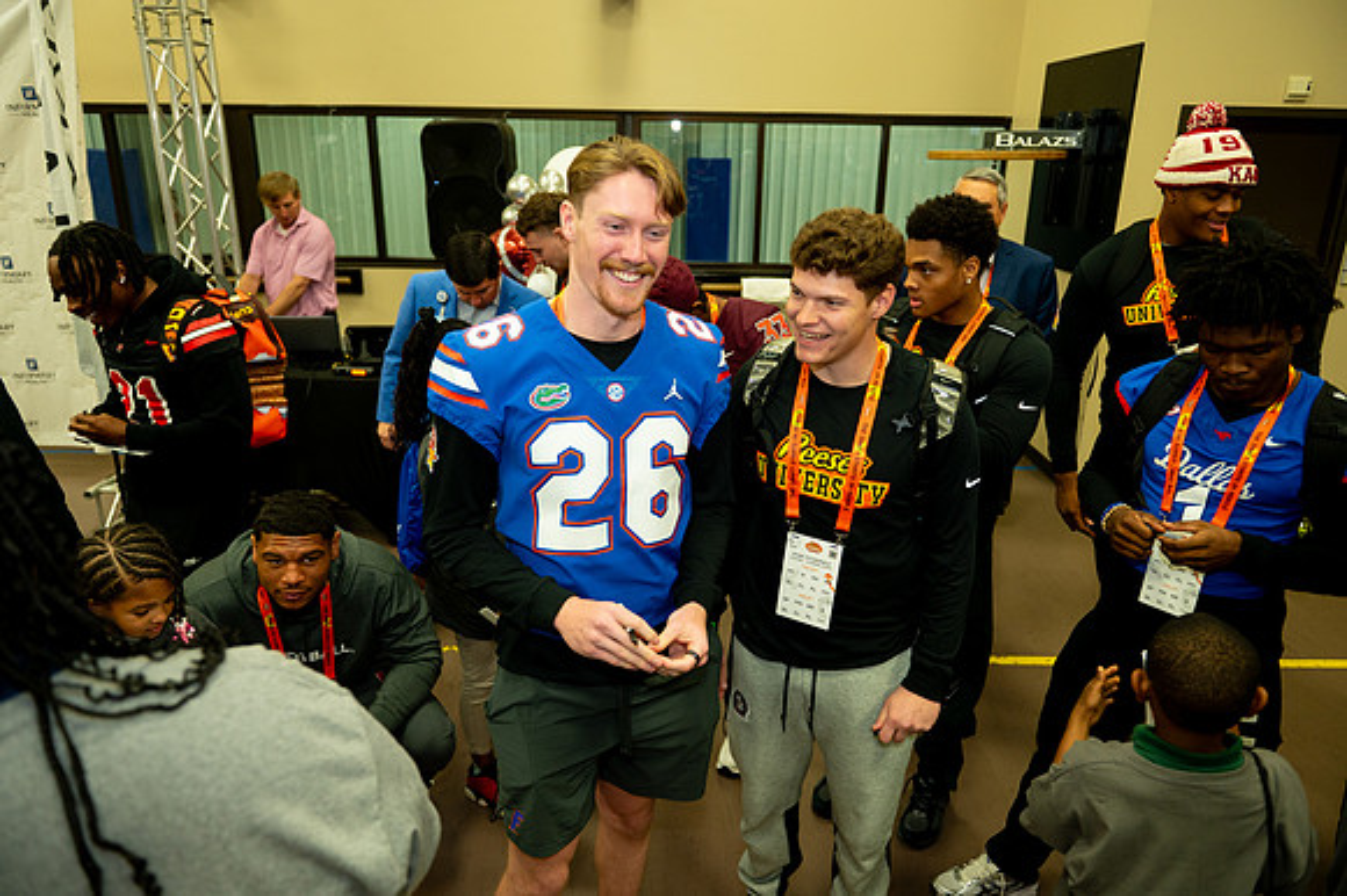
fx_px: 897
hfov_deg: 73.8
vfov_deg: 53.1
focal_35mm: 24
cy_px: 448
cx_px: 674
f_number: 2.8
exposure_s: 1/200
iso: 1600
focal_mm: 24
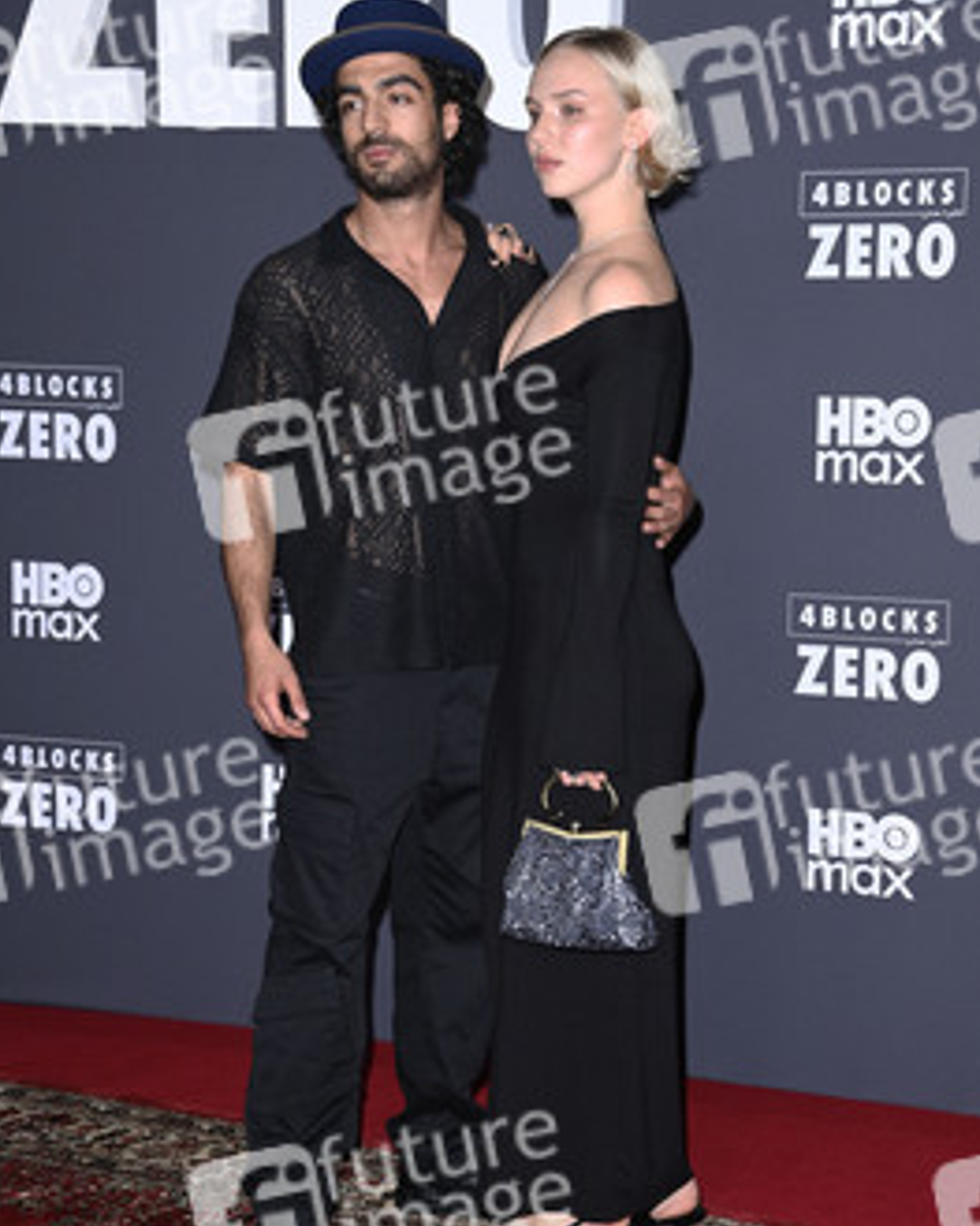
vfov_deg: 19.8
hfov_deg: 15.9
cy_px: 641
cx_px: 488
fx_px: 3518
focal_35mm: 97
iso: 1000
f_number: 5.6
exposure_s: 1/250
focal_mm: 85
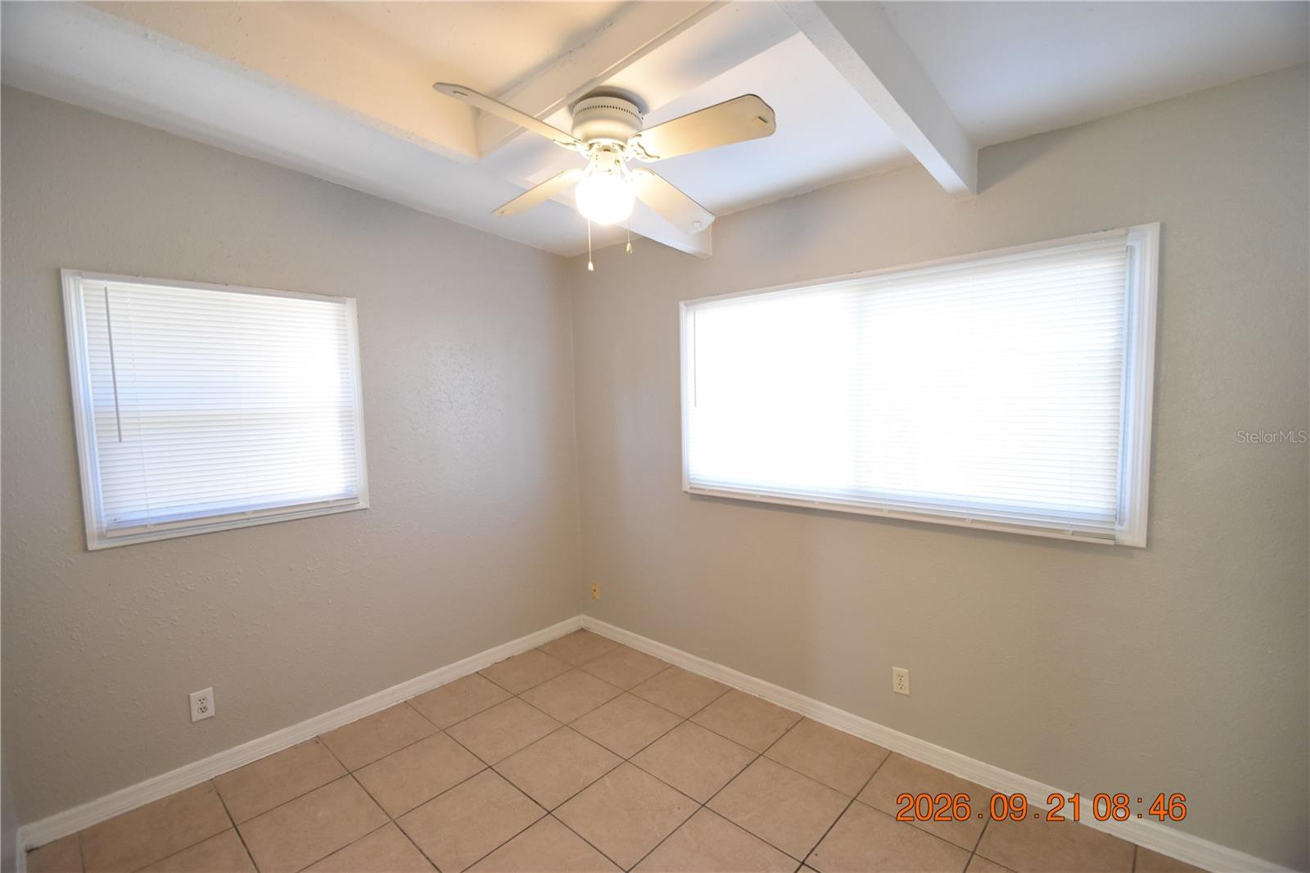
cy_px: 436
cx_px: 655
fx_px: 546
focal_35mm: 15
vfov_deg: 77.3
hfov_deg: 100.4
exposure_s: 1/60
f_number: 3.5
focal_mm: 10
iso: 1250
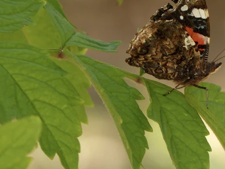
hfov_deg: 2.1
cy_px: 46
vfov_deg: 1.6
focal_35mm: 923
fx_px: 6001
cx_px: 158
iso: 100
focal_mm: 107.3
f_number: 4
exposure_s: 1/125
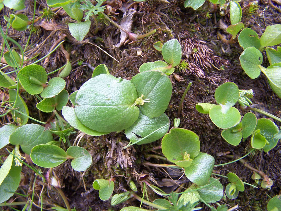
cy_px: 106
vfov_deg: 37.7
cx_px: 140
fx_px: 308
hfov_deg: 49.0
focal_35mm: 38
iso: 80
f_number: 2.8
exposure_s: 1/50
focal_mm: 6.3
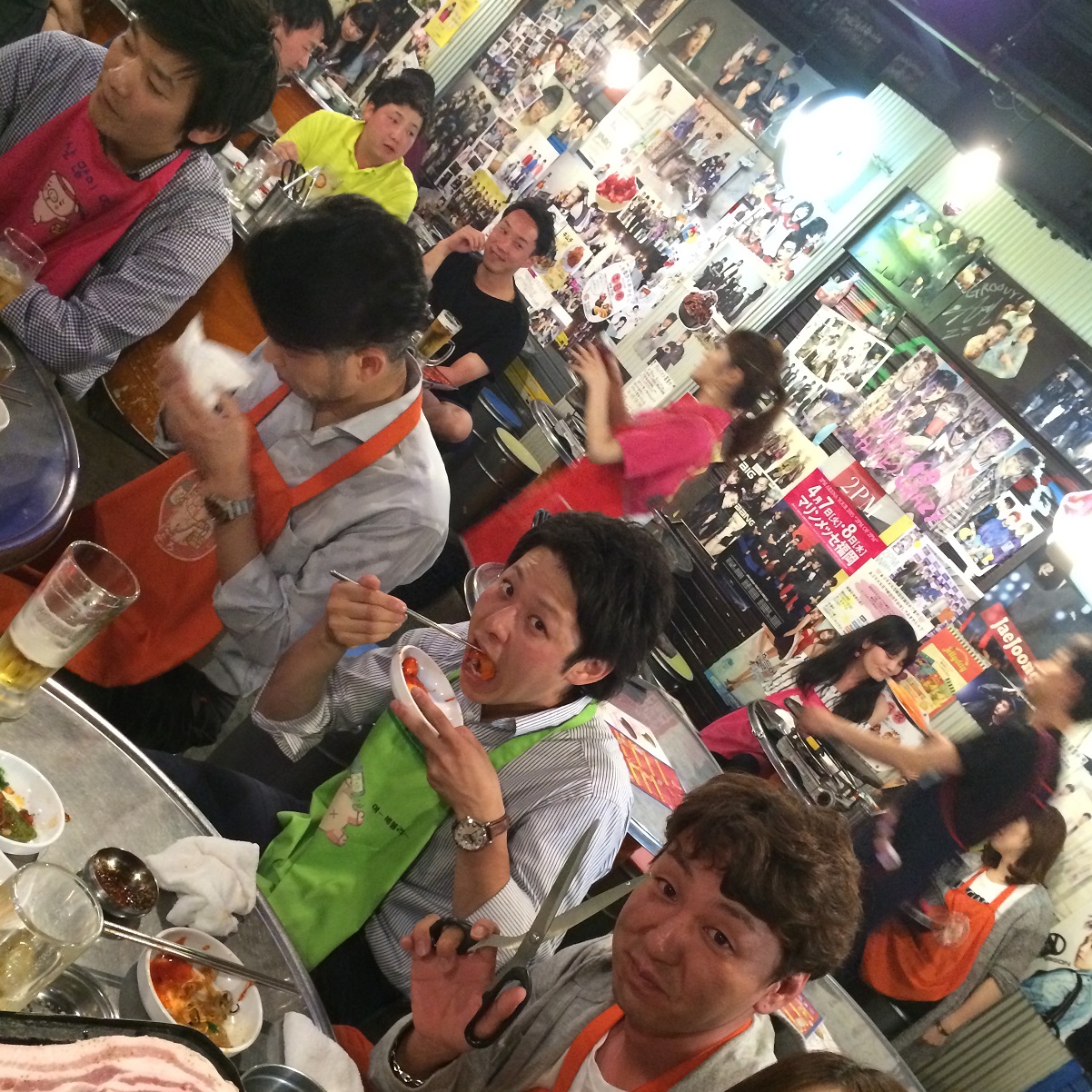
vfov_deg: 45.7
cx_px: 548
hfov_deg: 46.0
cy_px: 665
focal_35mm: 36
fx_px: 1285
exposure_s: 1/15
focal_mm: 4.12
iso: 400
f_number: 2.2
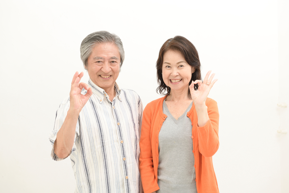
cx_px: 144
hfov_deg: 28.8
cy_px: 96
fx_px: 562
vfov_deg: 19.5
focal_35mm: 70
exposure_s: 1/125
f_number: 7.1
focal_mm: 70
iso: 500
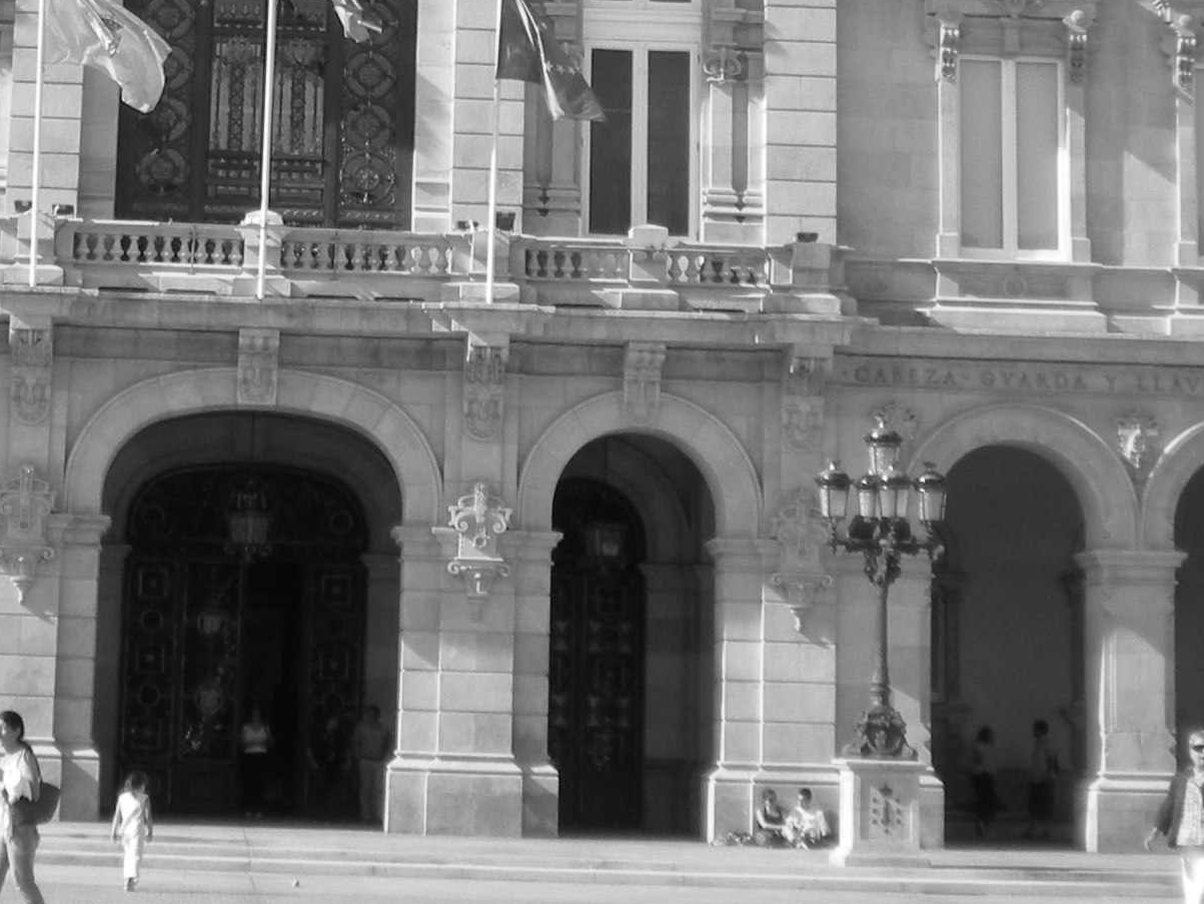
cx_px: 252
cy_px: -117
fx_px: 3375
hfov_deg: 20.0
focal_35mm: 97
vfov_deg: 14.8
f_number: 4.6
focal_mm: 6.3
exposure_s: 1/260
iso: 64
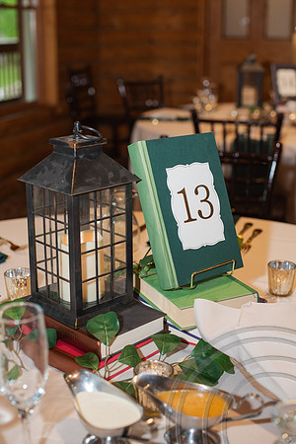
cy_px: 222
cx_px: 148
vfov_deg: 39.6
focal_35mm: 50
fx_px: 617
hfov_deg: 27.0
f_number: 3.5
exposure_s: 1/200
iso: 800
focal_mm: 50
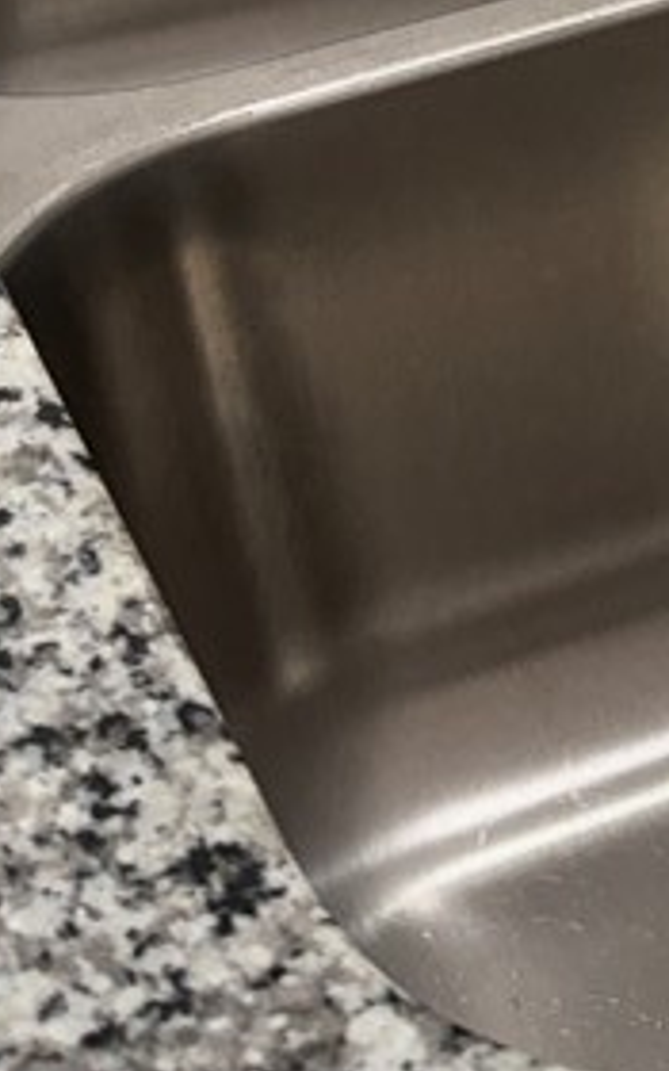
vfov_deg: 21.3
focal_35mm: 93
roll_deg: +1.1
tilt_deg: -27.2
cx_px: 986
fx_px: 2713
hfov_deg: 13.3
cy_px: -73
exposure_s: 1/120
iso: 160
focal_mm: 6.76
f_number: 1.78
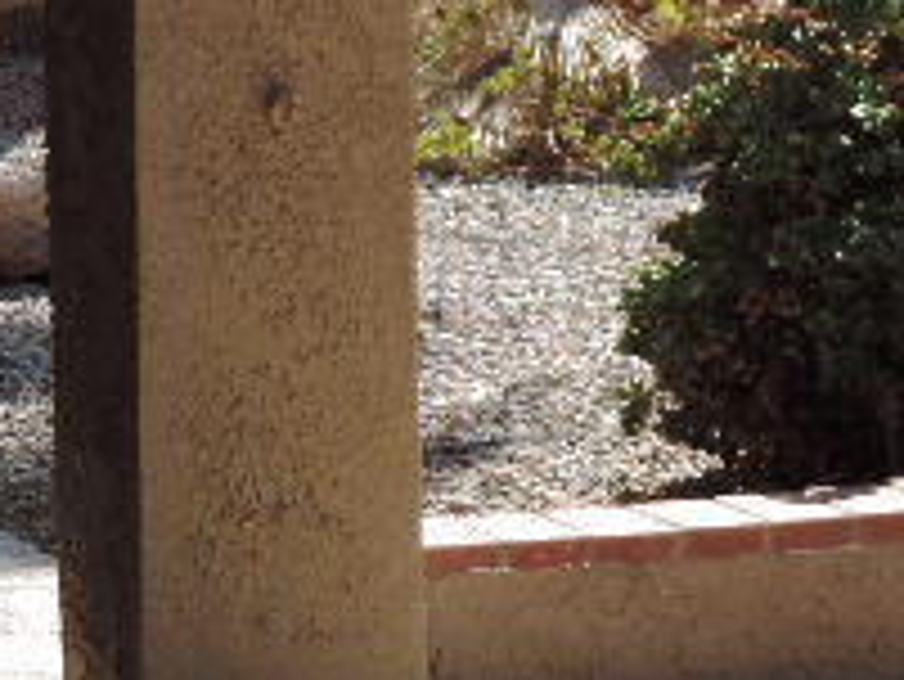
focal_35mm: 287
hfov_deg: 6.9
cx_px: 985
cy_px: 0
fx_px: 7500
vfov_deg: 5.2
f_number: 4.1
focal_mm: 16
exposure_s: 1/320
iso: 80
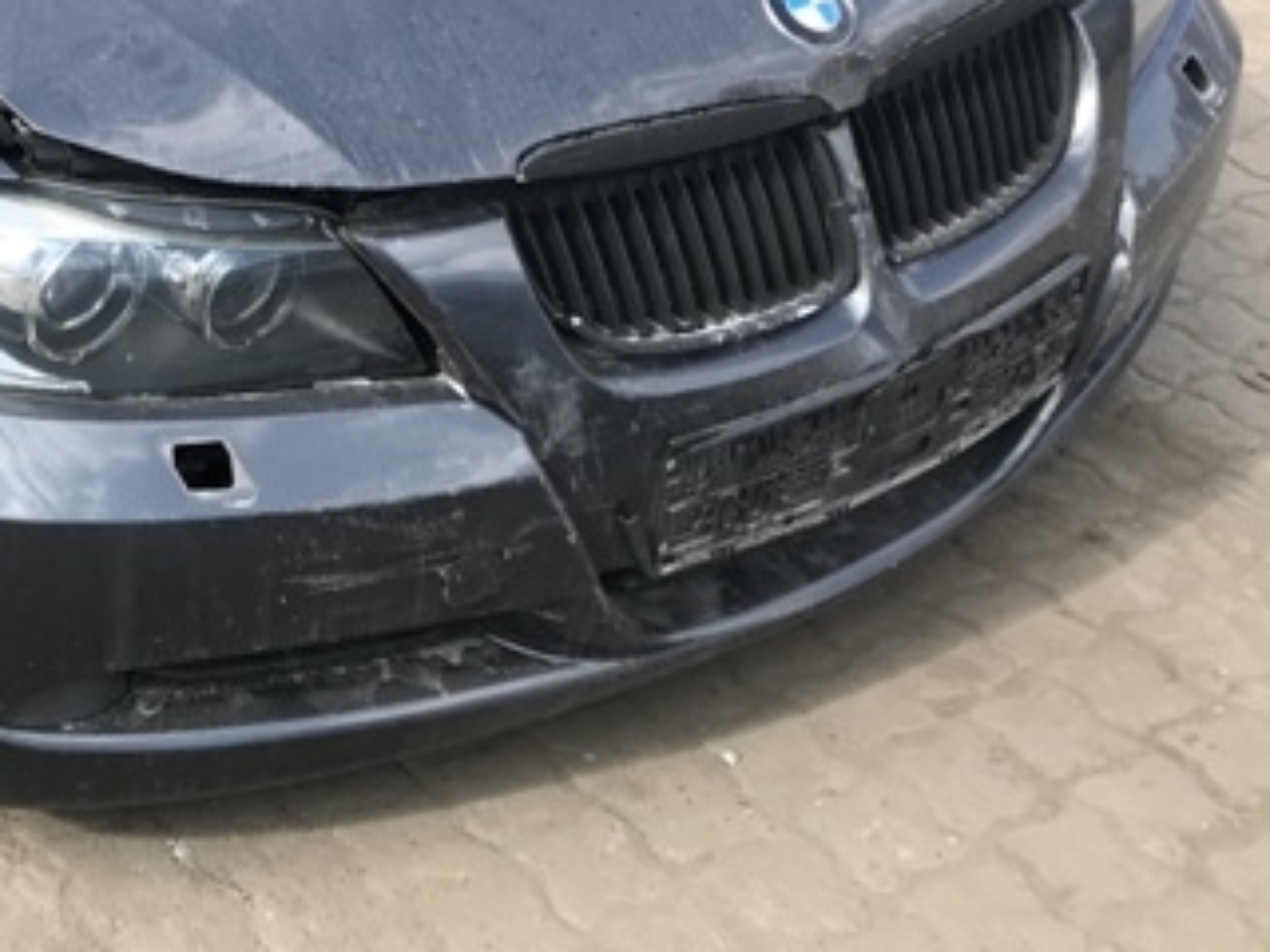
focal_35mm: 56
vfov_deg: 25.2
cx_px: 60
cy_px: 75
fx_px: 2055
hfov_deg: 32.2
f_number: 1.8
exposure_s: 1/529
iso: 20
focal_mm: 3.99
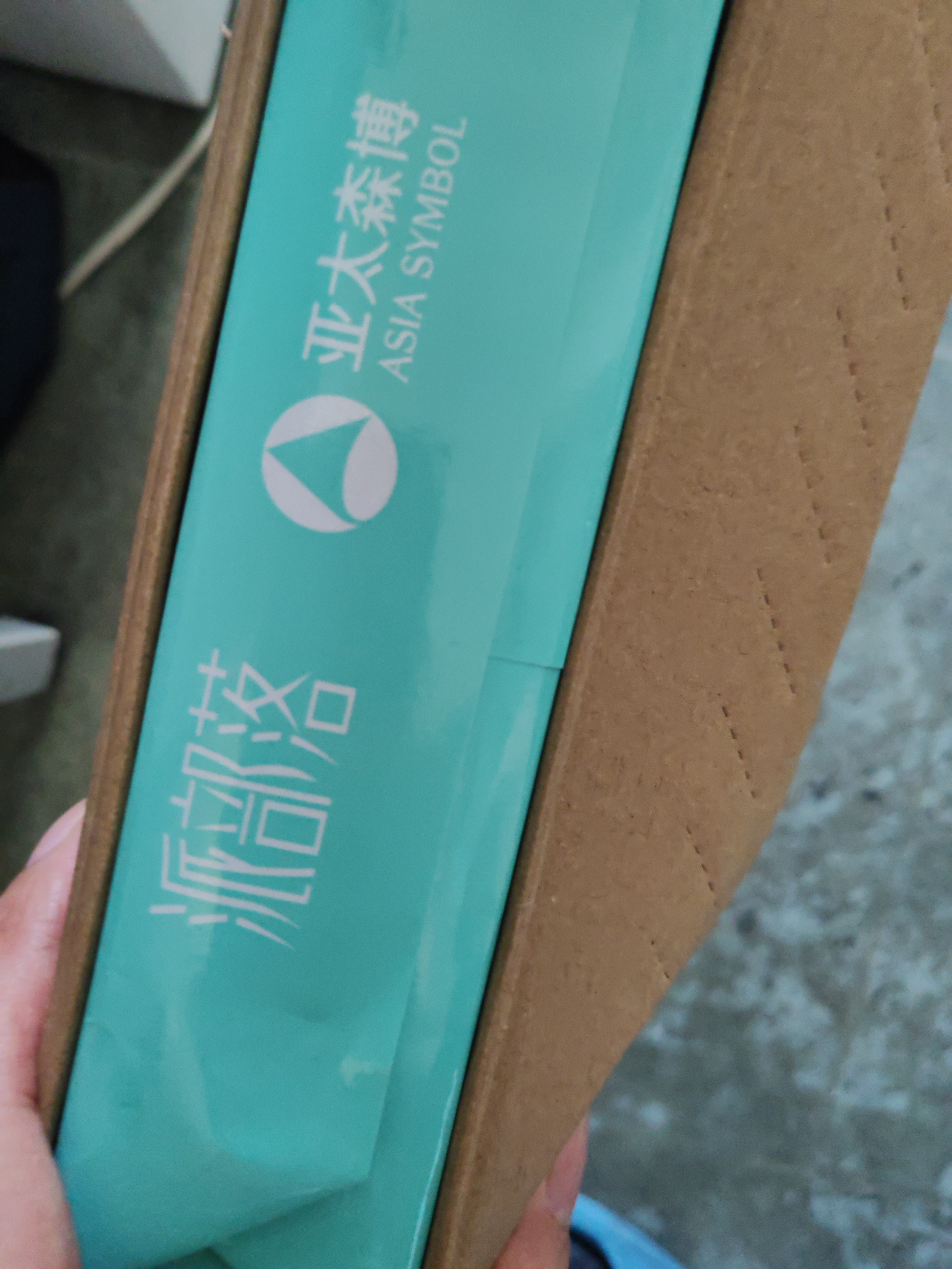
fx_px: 990
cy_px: 634
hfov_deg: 51.4
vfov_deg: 65.3
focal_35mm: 27
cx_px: 476
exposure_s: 1/33
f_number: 1.9
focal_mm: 5.52
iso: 1250
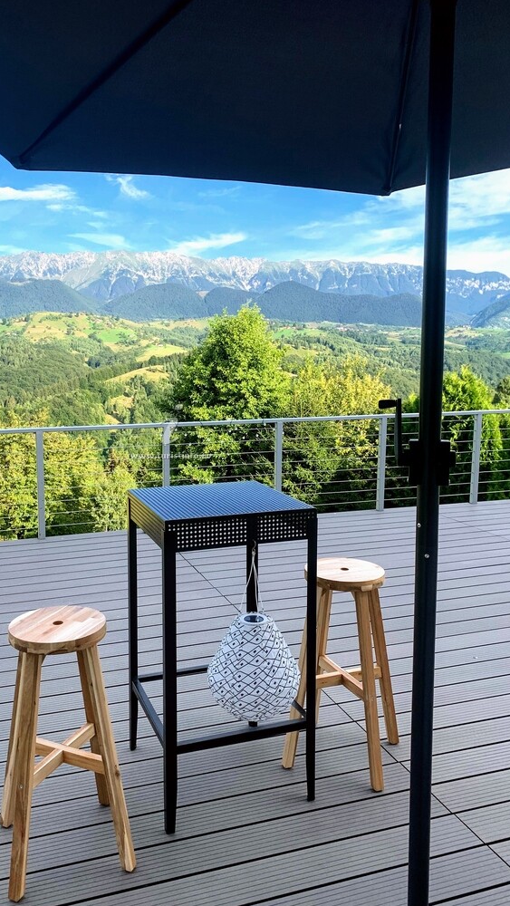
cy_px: 448
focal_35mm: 29
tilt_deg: -7.5
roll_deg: +1.1
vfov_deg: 66.1
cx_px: 188
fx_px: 697
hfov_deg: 39.9
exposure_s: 1/789
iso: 25
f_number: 1.8
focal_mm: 4.25
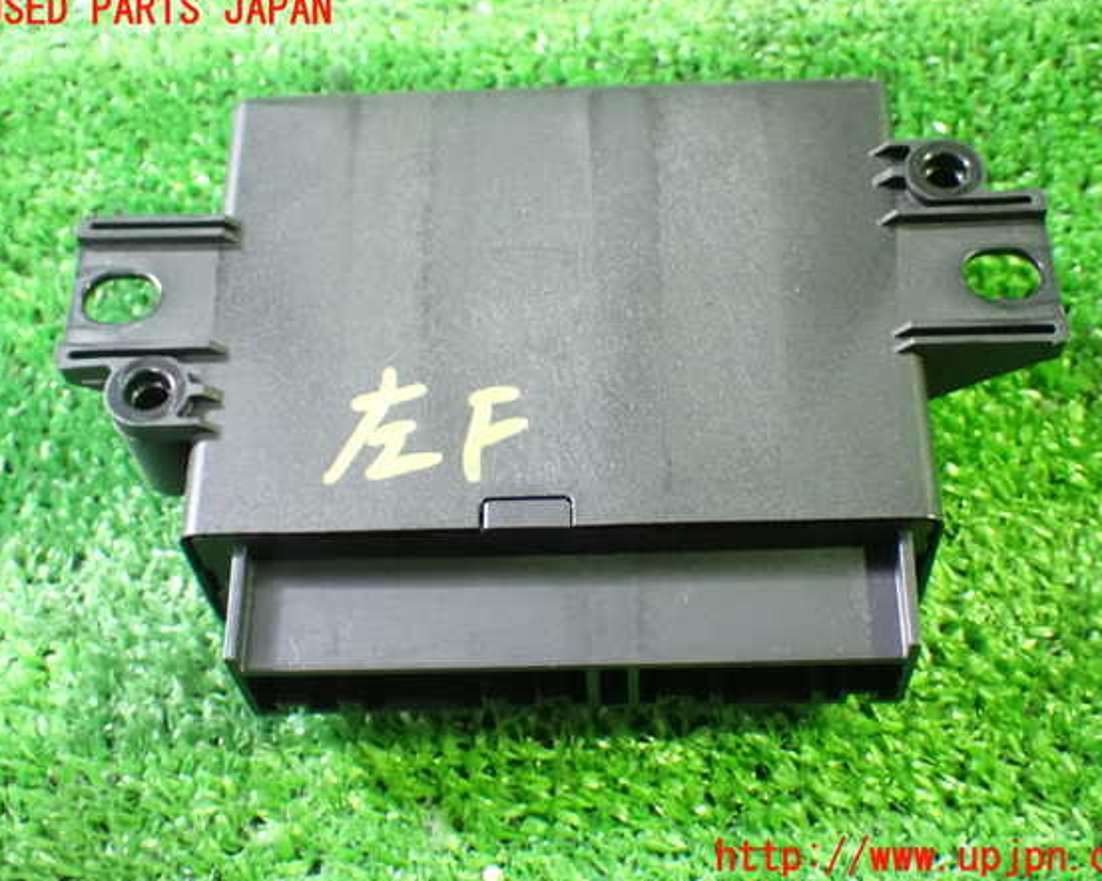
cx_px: 568
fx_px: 1728
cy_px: 435
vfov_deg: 28.6
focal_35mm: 53
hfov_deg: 35.4
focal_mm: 9.01
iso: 1600
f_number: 3.2
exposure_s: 1/20
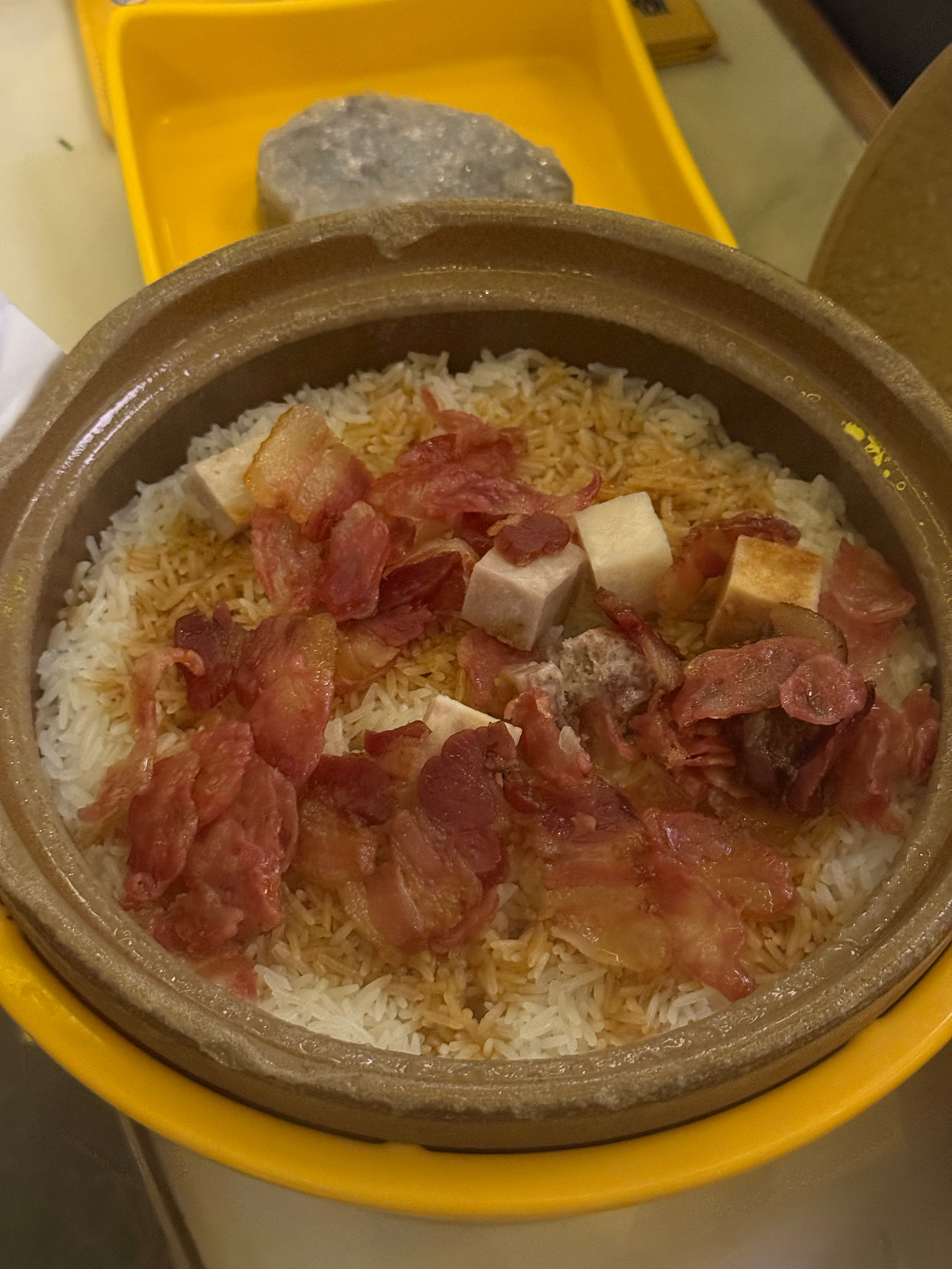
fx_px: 1760
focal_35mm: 48
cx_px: 476
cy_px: 634
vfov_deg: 39.7
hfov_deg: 30.3
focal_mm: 6.76
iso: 500
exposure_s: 1/33
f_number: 1.78
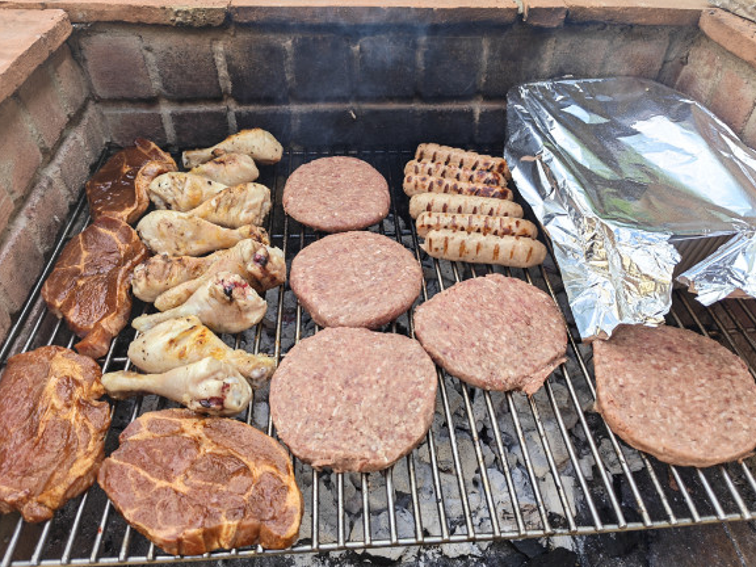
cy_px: 282
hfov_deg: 69.4
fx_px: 546
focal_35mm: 25
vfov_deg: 54.9
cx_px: 381
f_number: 1.9
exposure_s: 1/390
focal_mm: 6.1
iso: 50
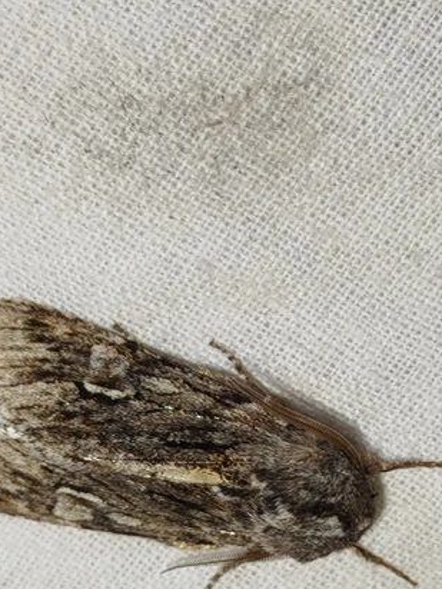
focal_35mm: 104
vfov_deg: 18.7
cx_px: 225
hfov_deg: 14.2
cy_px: 456
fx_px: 1771
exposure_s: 1/50
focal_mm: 5.31
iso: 80
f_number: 1.7
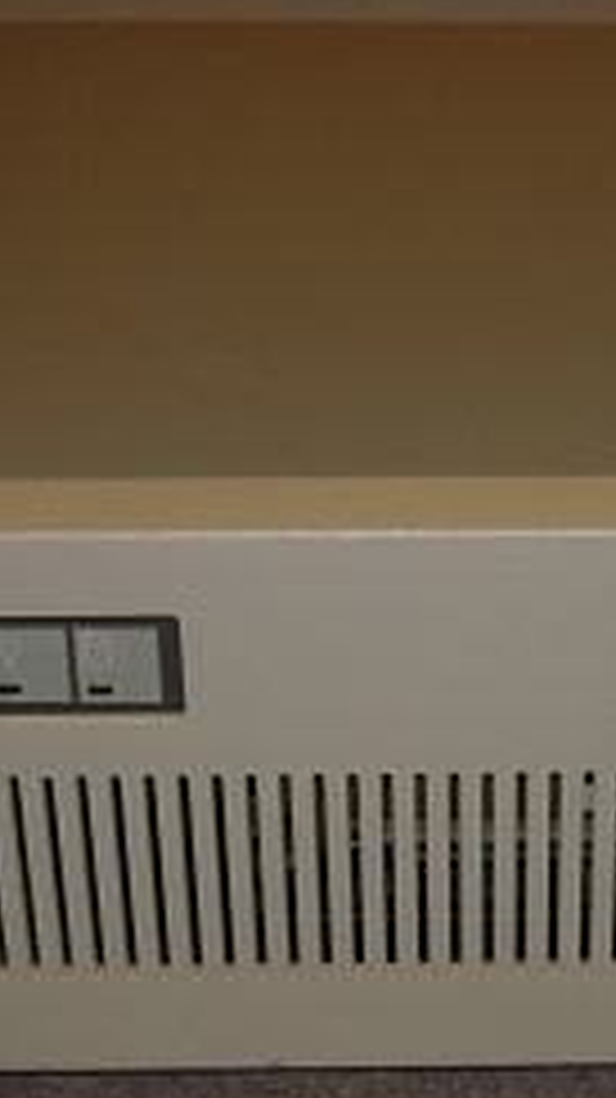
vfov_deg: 25.4
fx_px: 2413
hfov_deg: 14.4
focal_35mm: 83
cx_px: 549
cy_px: 770
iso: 160
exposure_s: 1/25
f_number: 2.8
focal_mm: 5.6
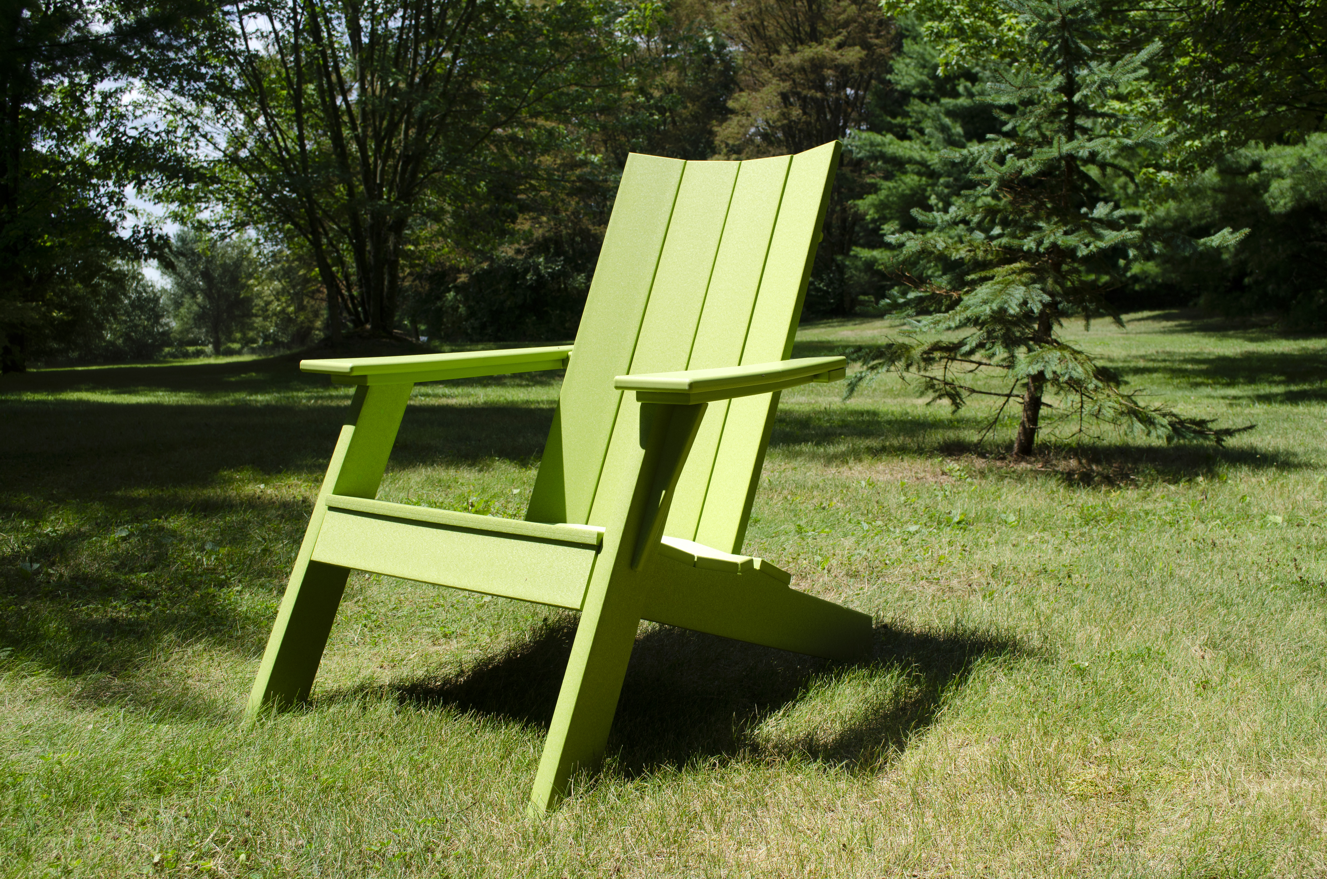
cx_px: 664
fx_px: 1324
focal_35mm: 36
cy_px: 440
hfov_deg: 53.2
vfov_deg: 36.7
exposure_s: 1/250
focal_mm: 24
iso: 125
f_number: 8
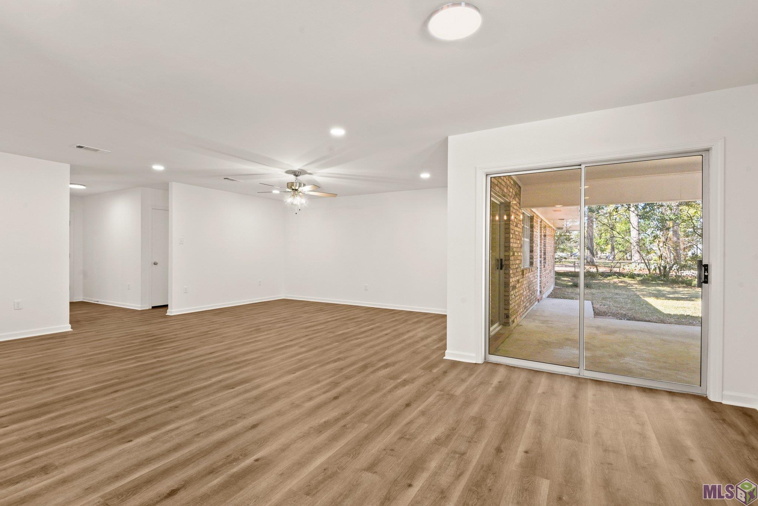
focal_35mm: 16
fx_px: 337
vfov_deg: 73.8
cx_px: 379
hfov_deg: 96.7
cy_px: 253
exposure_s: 1/5
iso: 320
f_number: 10
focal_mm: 16
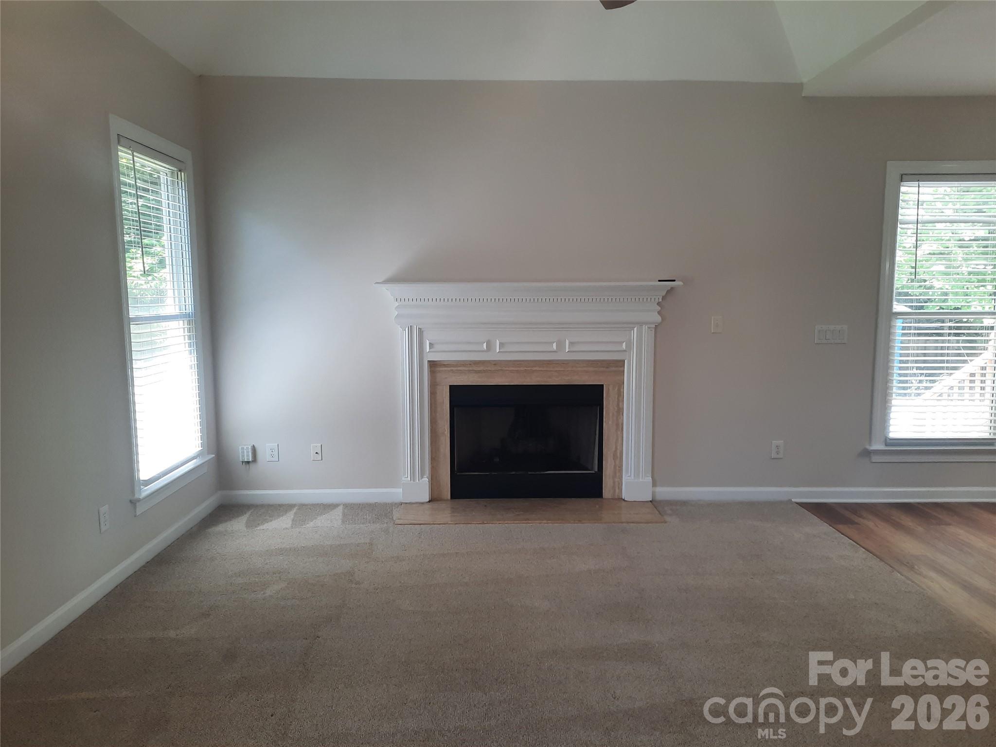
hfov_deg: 69.4
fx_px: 719
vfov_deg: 54.9
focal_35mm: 25
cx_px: 498
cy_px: 374
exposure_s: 1/50
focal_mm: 4.6
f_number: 2
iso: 64
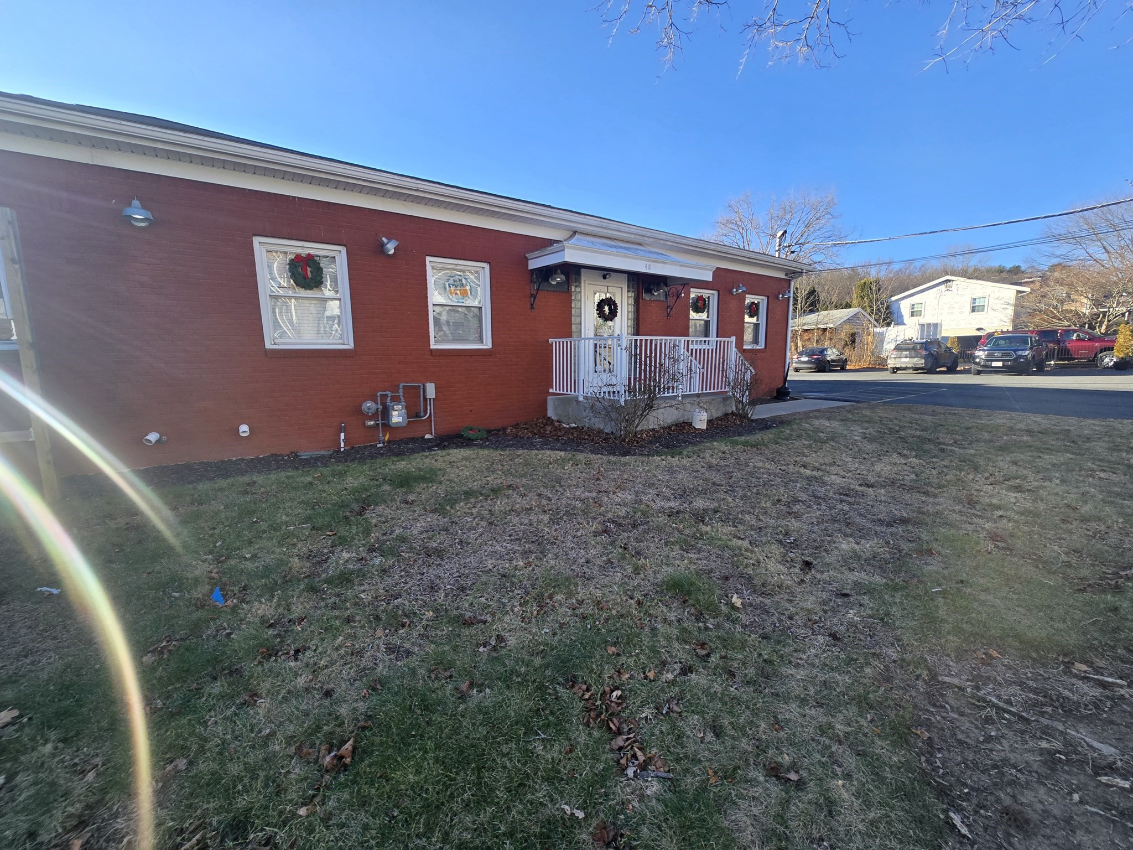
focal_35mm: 13
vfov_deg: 89.9
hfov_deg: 106.2
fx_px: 425
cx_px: 566
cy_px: 425
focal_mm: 2.2
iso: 50
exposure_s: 1/684
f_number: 2.2
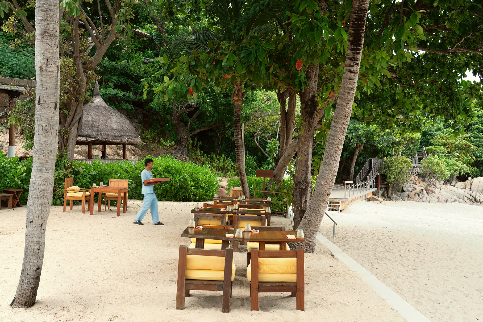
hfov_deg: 54.4
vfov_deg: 37.9
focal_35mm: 35
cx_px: 242
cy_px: 161
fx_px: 470
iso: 400
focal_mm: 35
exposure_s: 1/30
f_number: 5.6
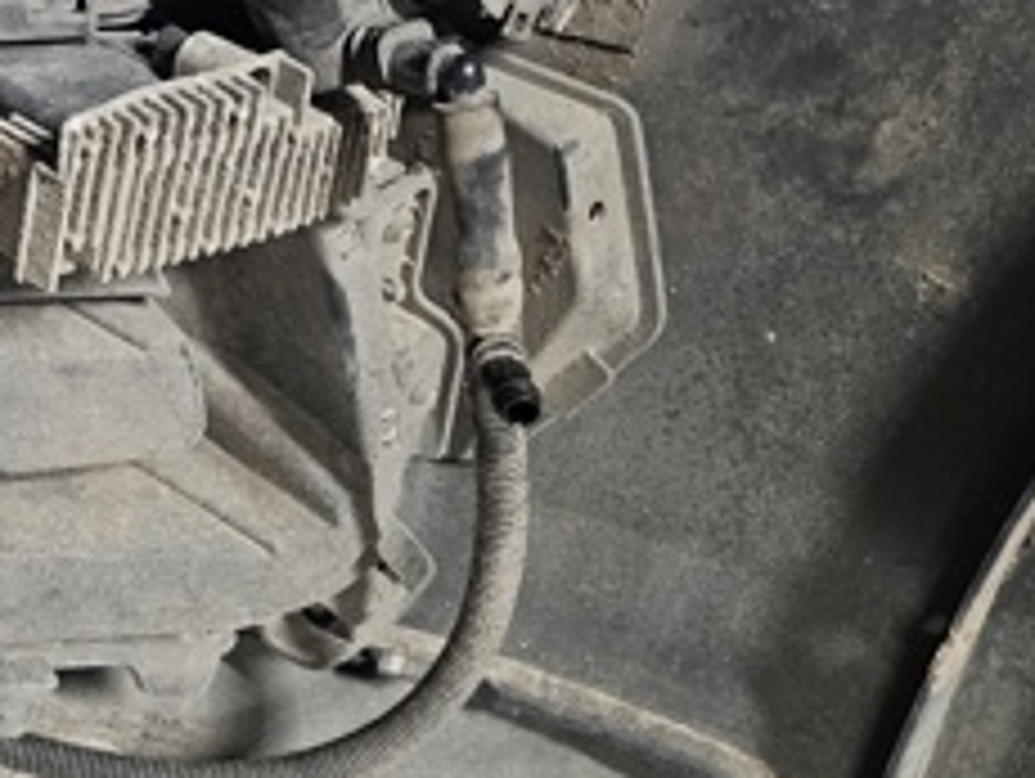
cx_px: -279
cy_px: 234
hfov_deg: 26.2
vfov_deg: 22.8
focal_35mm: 64
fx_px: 1916
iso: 1000
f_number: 1.7
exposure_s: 1/25
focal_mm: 6.3
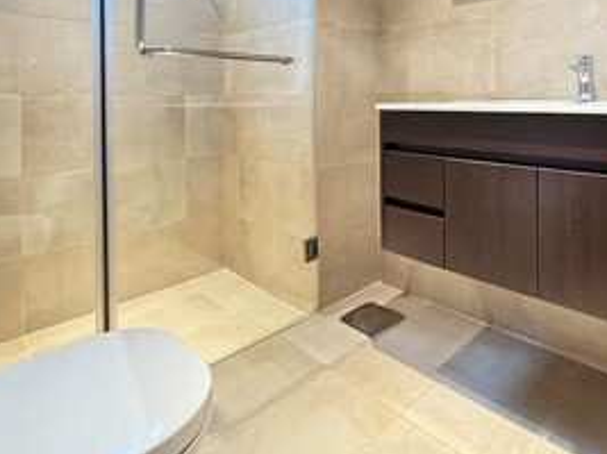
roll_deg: +0.1
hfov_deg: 70.0
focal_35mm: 24
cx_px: 392
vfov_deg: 53.5
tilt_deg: +0.0
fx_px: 421
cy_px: 99
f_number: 2.2
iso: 640
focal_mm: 2.22
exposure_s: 1/50
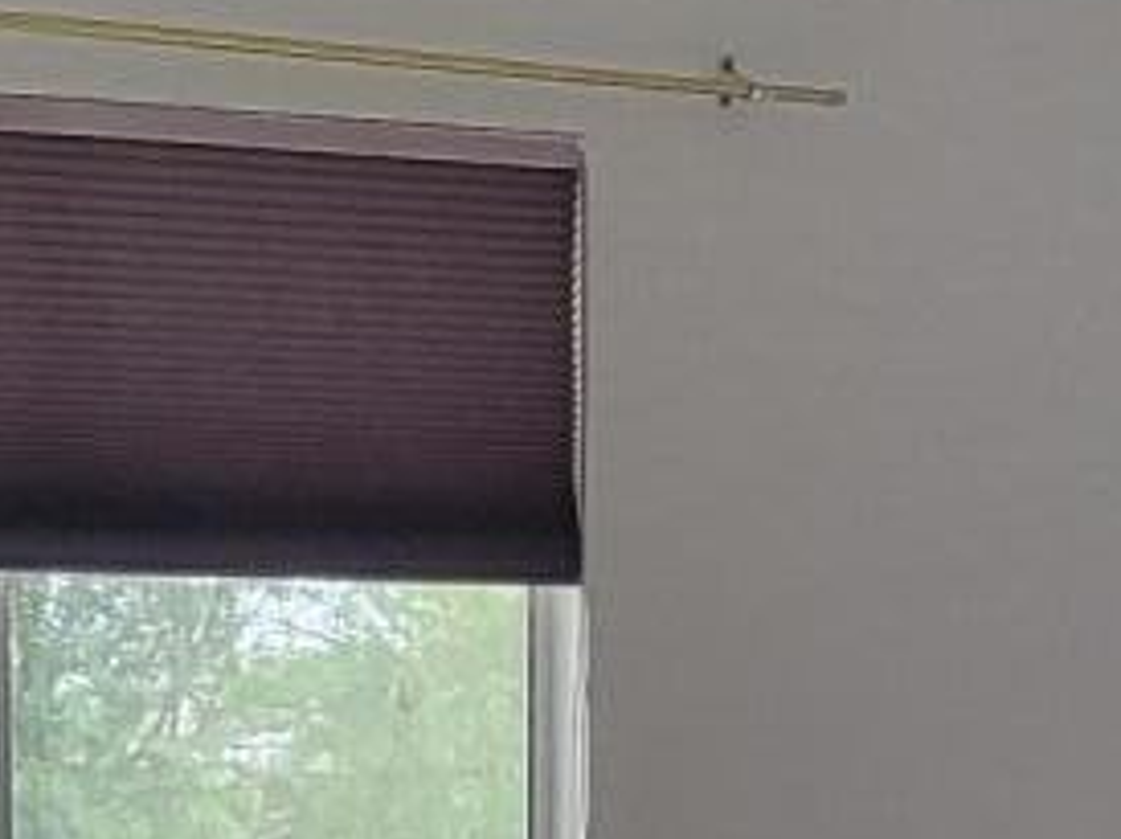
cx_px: 585
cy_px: 1698
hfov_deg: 10.4
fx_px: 6148
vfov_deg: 7.5
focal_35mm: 190
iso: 80
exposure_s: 1/120
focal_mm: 4.25
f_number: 1.8
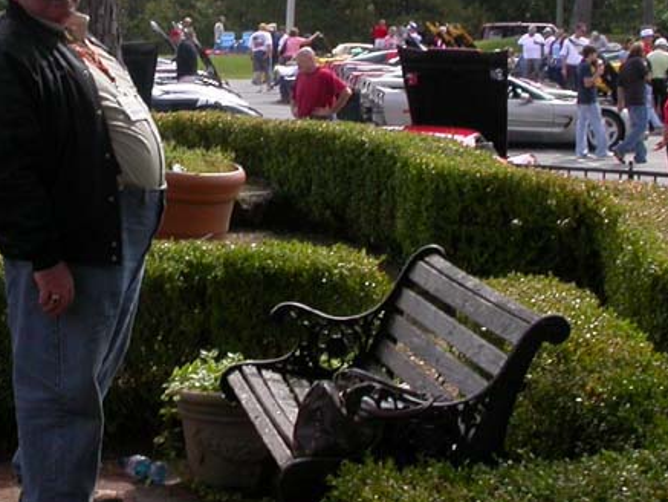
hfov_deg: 21.8
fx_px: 1718
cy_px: 107
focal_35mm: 89
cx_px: 165
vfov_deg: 16.5
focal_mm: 7.85
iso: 100
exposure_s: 1/241
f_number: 6.7
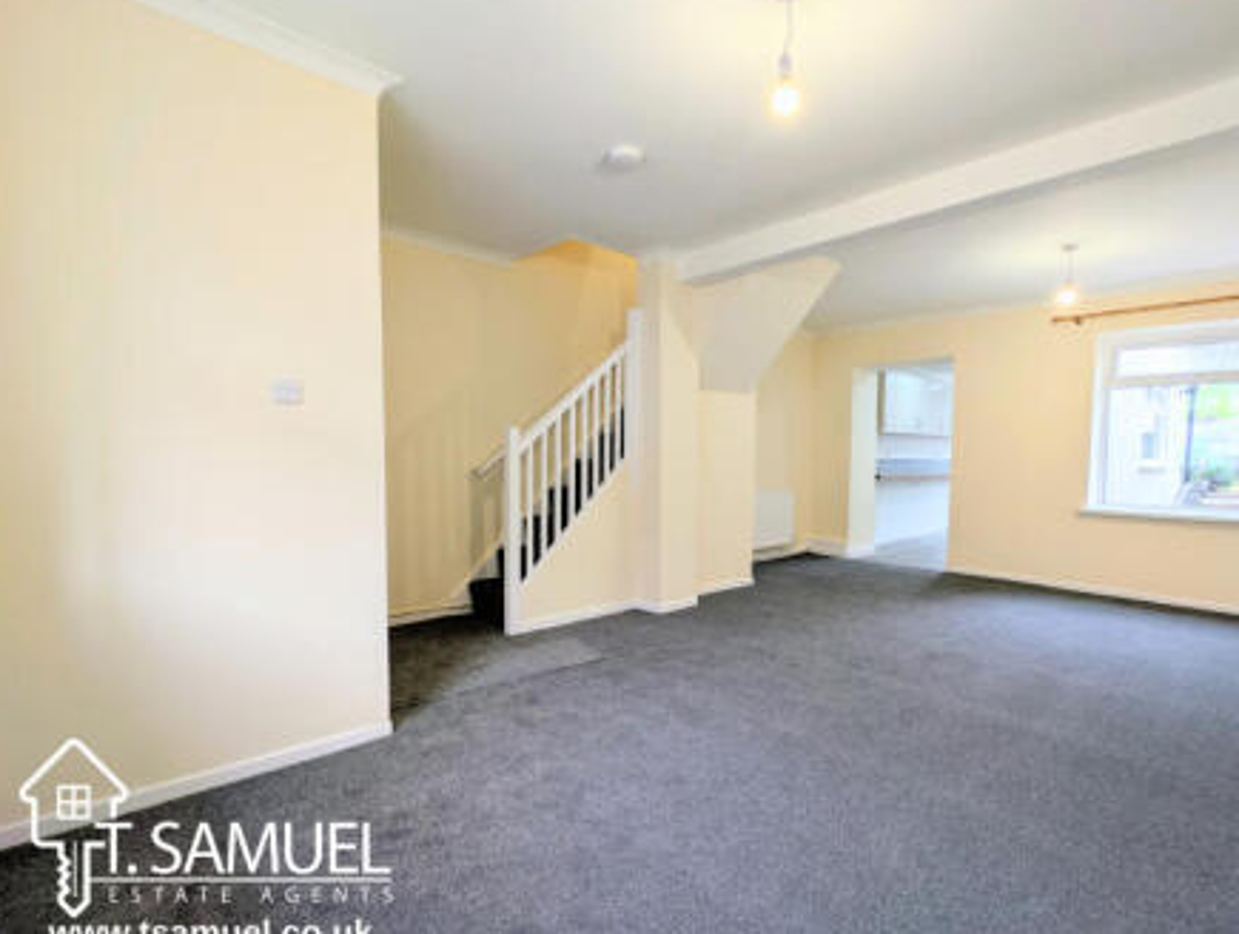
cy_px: 488
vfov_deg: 78.3
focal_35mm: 16
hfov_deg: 93.9
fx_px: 574
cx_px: 698
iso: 37
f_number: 1.95
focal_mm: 2.23
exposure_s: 1/22.9
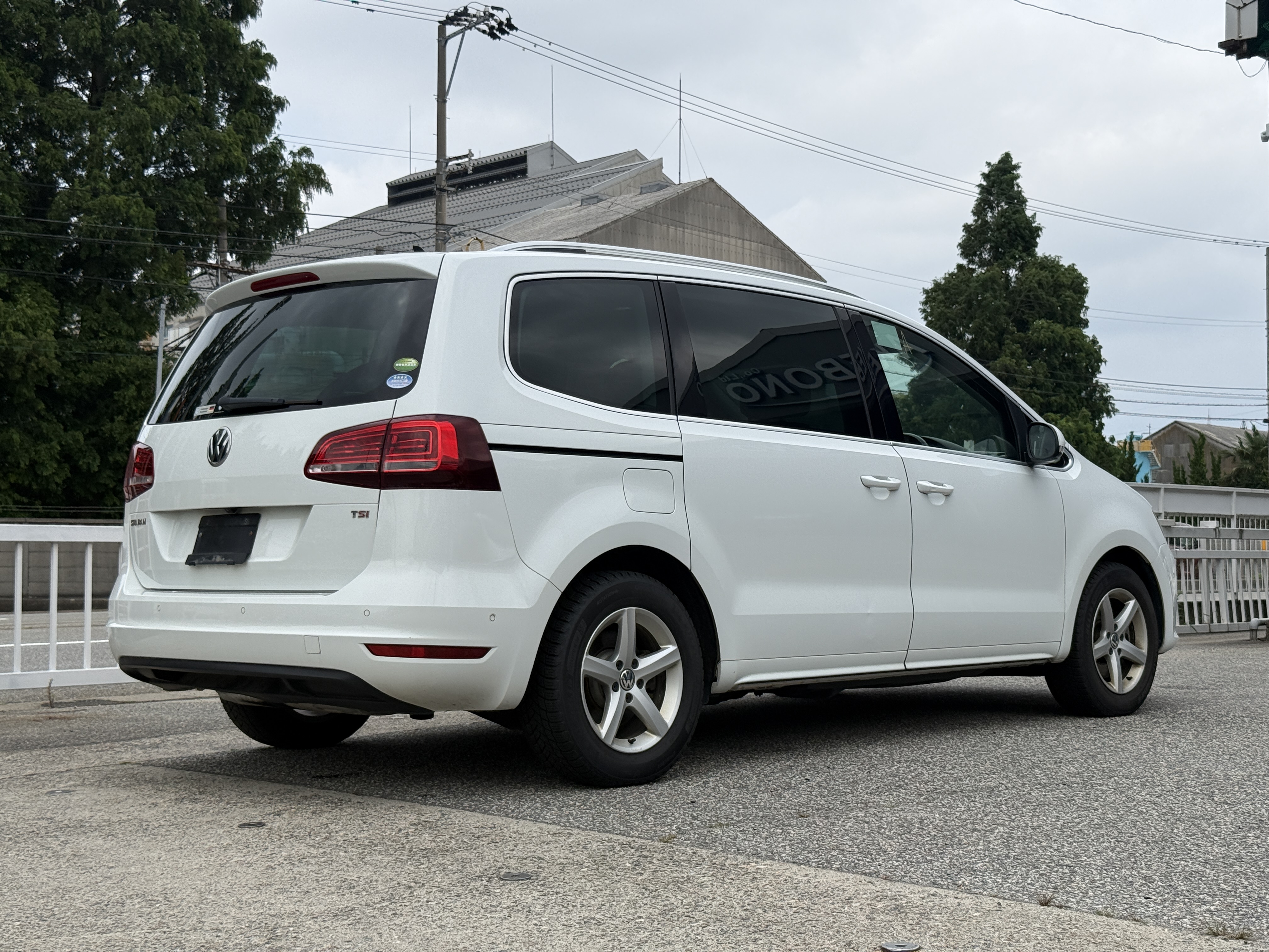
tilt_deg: +2.8
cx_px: 634
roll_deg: -0.1
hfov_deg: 39.7
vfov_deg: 30.3
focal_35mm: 48
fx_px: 1760
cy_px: 476
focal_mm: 6.76
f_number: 1.78
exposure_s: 1/5587
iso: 80
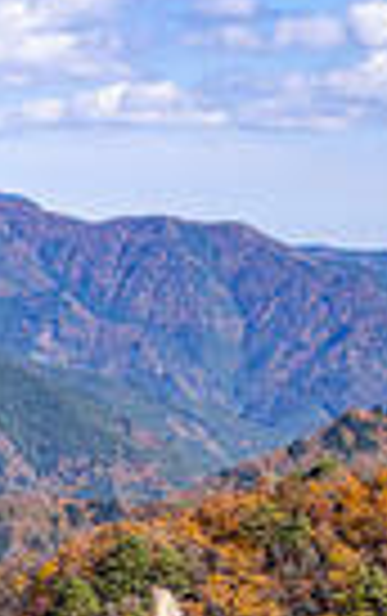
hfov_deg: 7.2
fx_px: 2776
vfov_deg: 12.4
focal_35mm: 165
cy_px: 692
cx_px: -716
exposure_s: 1/30
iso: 64
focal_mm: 37
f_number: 9
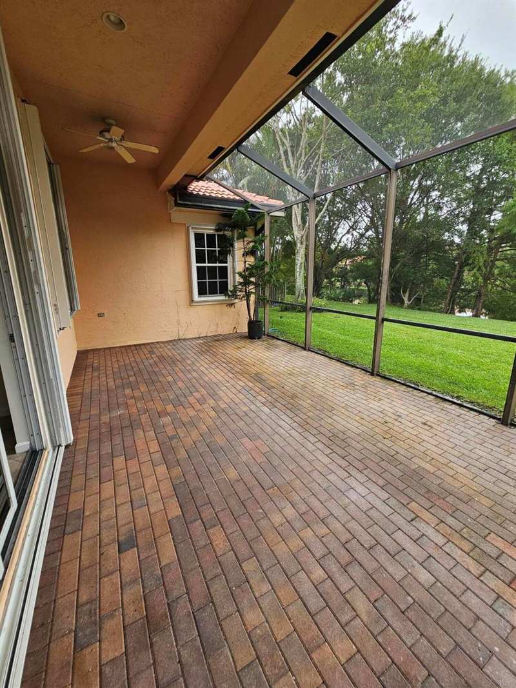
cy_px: 344
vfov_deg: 106.2
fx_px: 258
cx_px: 258
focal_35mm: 13
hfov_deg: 89.9
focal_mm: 2.2
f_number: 2.2
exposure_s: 1/162
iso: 50
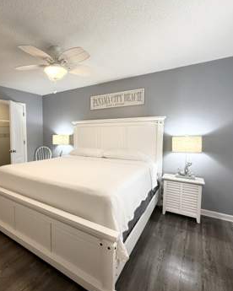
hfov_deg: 69.4
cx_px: 84
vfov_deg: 83.3
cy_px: 144
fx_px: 164
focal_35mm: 19
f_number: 2.2
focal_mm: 2.22
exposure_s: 1/120
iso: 320
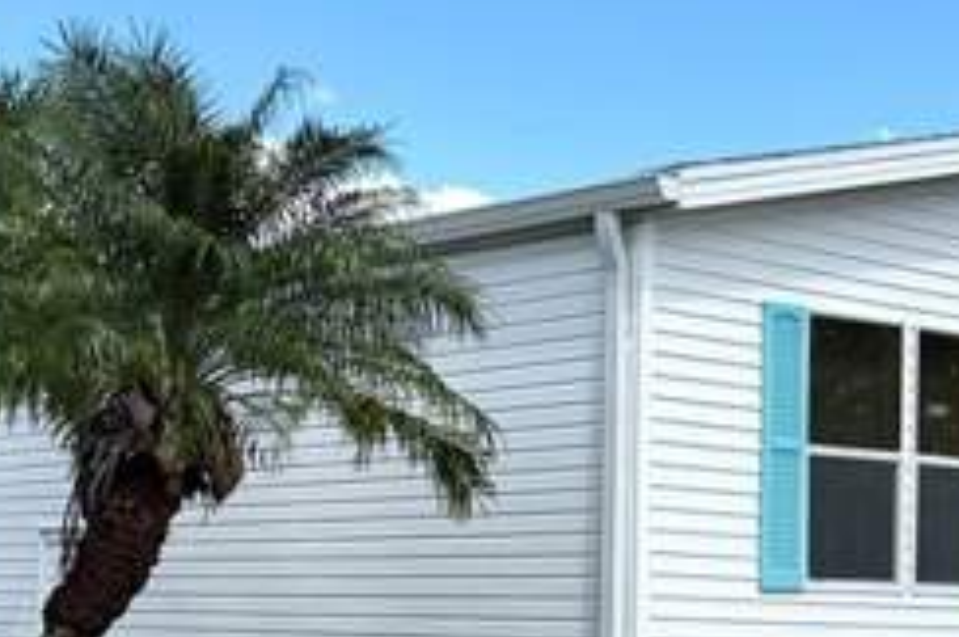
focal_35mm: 82
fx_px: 2181
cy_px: 566
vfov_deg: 16.4
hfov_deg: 24.8
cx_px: 448
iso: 80
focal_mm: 6.76
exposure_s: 1/4405
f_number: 1.78
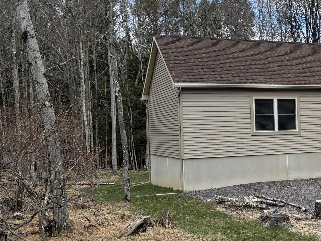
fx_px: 575
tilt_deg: -0.2
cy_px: 127
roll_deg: +1.3
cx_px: 353
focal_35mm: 62
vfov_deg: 23.7
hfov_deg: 28.4
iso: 50
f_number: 1.6
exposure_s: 1/1642
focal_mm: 5.96
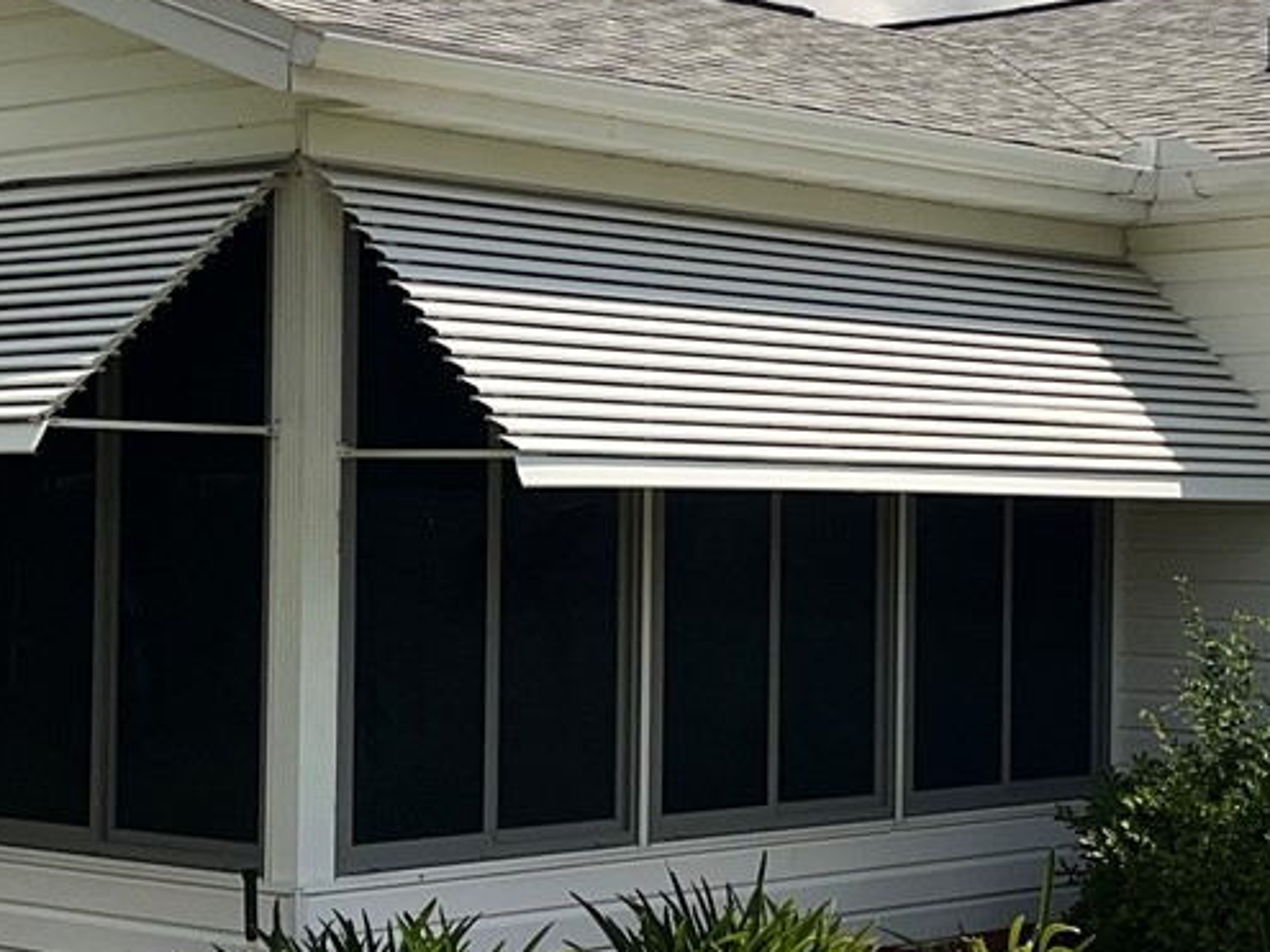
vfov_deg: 17.5
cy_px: 559
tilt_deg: -1.1
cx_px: 767
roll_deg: -0.3
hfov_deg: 23.3
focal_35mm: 84
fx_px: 3081
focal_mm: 5.1
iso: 32
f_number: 1.6
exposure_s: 1/4651
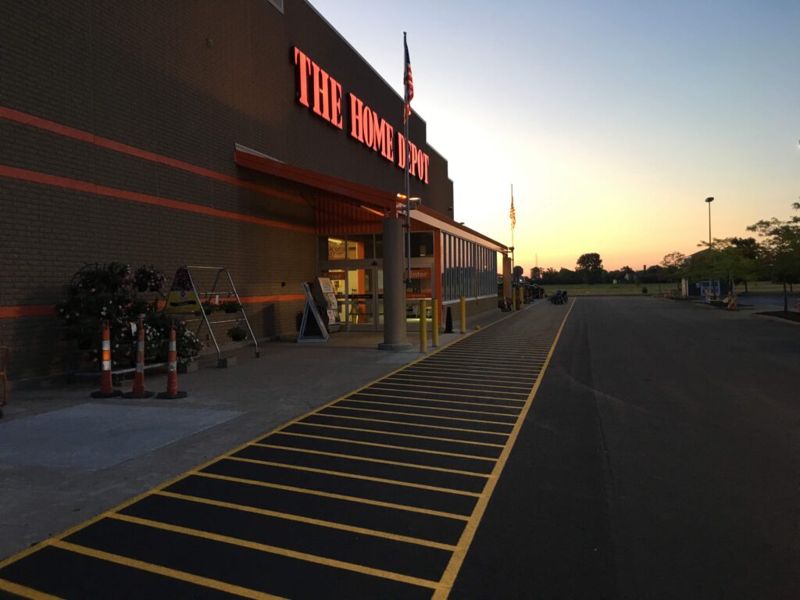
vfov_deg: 48.2
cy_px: 300
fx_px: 670
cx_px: 400
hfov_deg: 61.7
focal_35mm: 29
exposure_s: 1/15
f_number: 2.2
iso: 40
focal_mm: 4.15
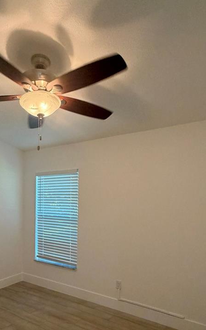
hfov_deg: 48.4
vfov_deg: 71.2
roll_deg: -1.2
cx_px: 67
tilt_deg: -1.4
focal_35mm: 25
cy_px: 209
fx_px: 225
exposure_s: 1/120
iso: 320
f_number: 2.2
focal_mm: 2.22
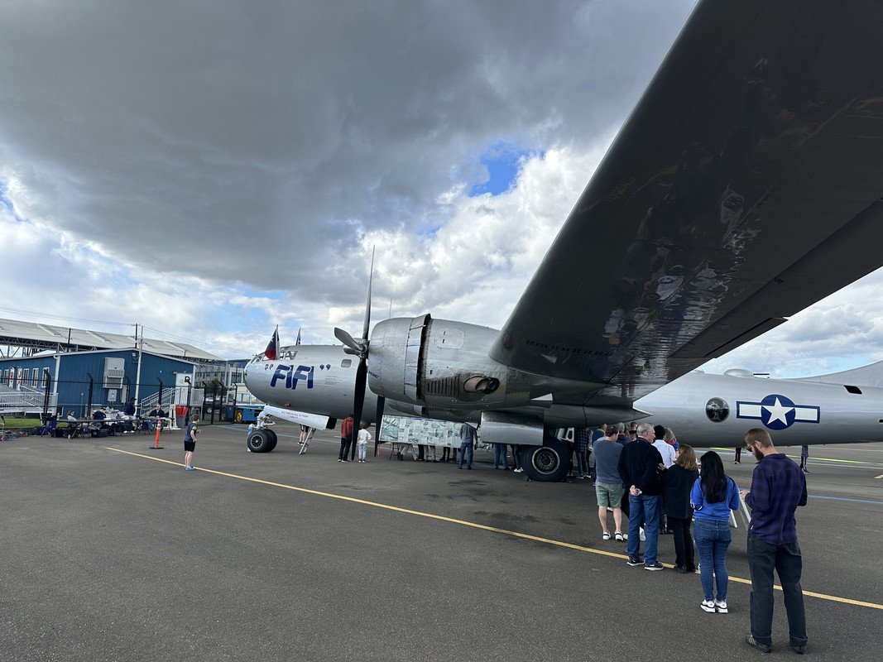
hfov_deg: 71.6
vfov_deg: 56.8
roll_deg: -2.2
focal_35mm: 24
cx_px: 442
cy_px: 331
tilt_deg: +5.5
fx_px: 612
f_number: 1.78
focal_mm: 6.86
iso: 80
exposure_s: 1/2525
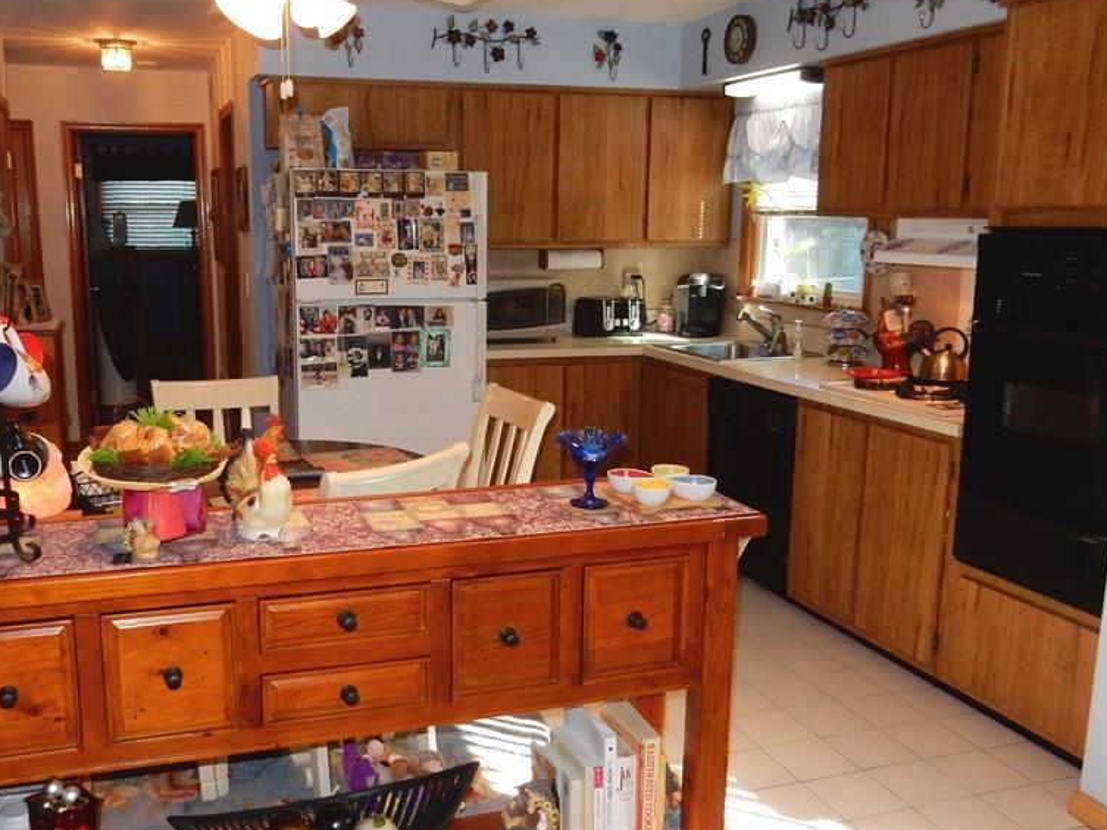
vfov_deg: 41.8
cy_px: 426
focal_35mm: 34
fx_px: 1087
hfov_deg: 53.7
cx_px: 466
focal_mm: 4.5
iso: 220
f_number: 3.7
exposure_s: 1/30
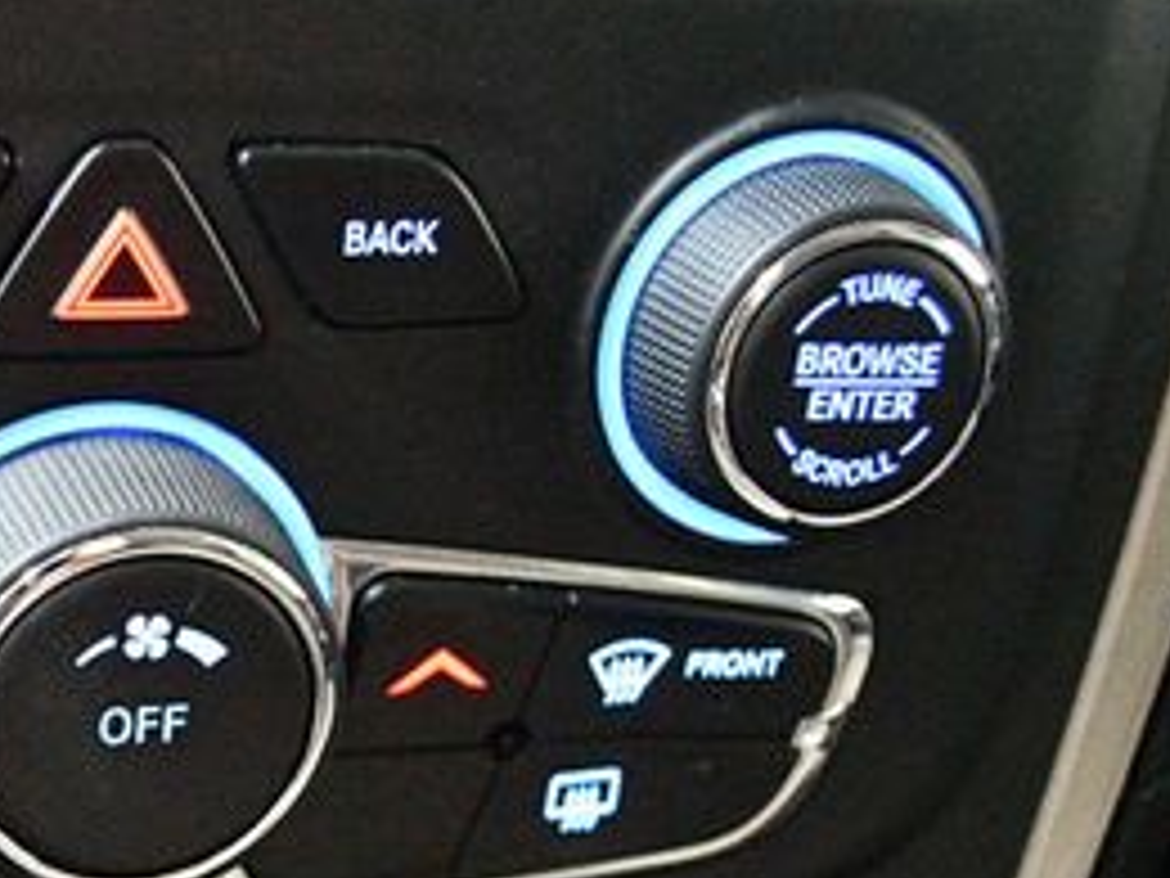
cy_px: 792
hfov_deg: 23.8
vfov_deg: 18.6
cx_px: -27
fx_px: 2636
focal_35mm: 78
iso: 12800
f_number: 3.8
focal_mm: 22
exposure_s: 1/20
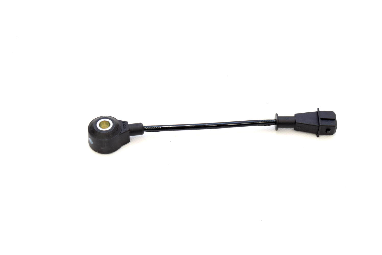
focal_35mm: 63
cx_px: 191
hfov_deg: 31.9
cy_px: 128
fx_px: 669
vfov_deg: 21.6
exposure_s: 1/160
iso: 400
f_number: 6.3
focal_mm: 42
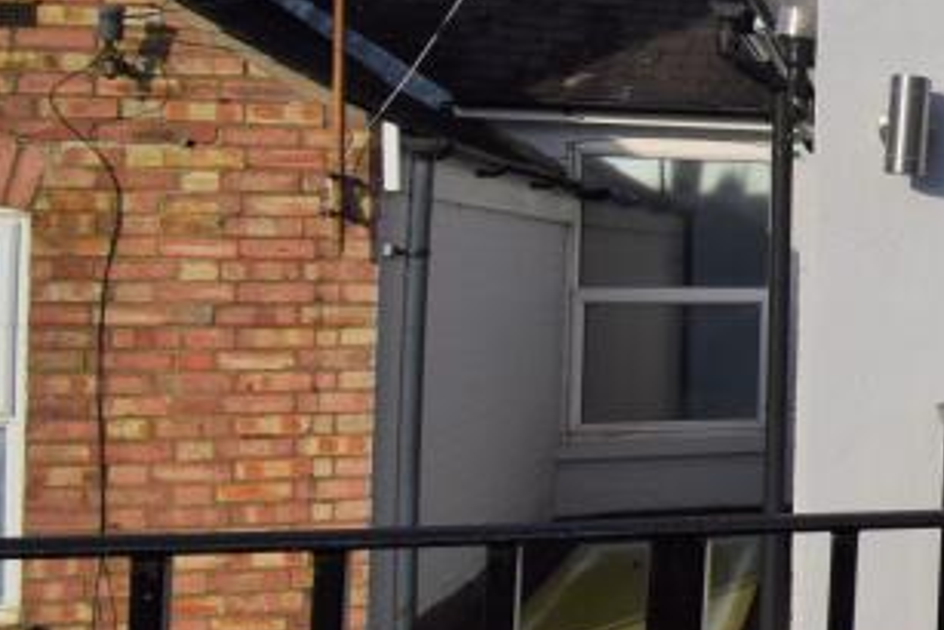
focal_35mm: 50
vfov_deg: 27.0
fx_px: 1312
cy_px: 244
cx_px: 1544
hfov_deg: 25.1
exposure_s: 1/640
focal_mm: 10
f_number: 11
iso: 200
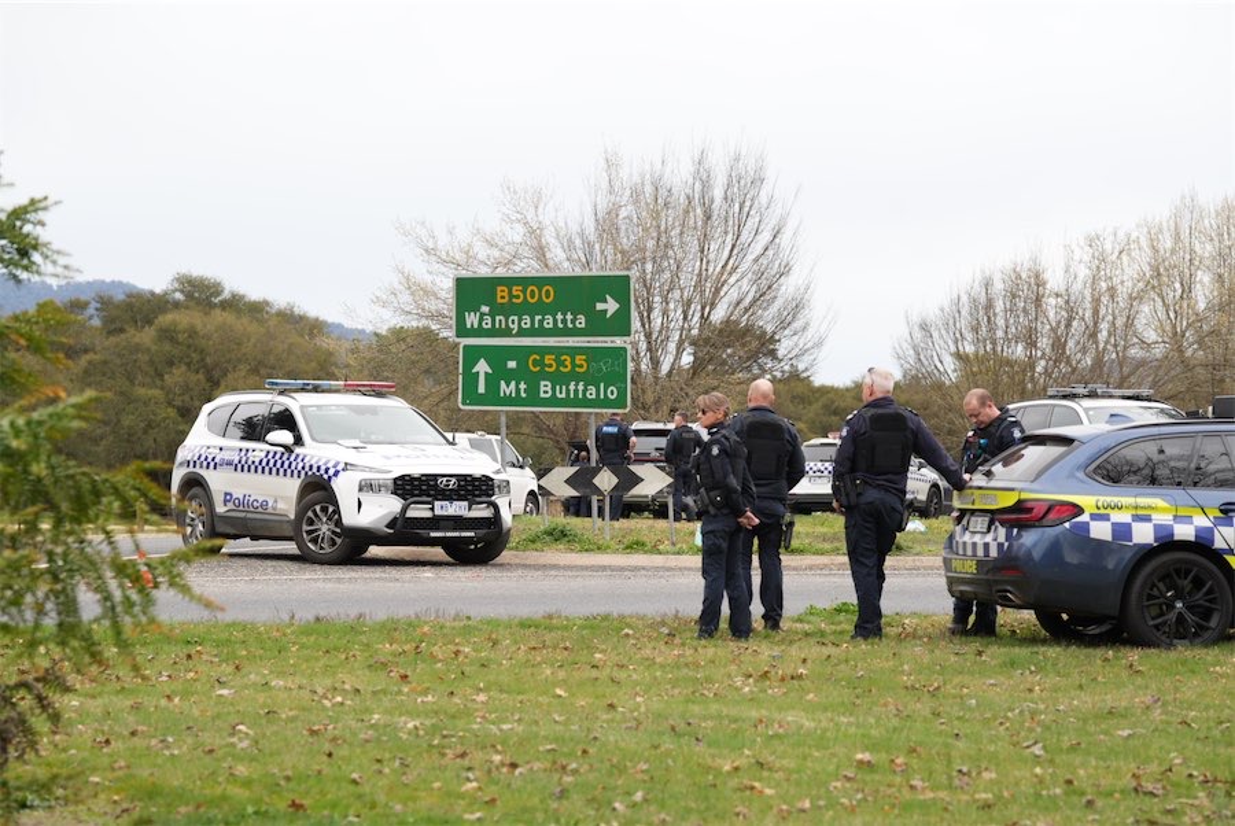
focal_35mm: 121
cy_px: 413
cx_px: 618
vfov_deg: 11.4
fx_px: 4155
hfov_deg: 16.9
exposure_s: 1/1000
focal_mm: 121
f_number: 5
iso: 1250
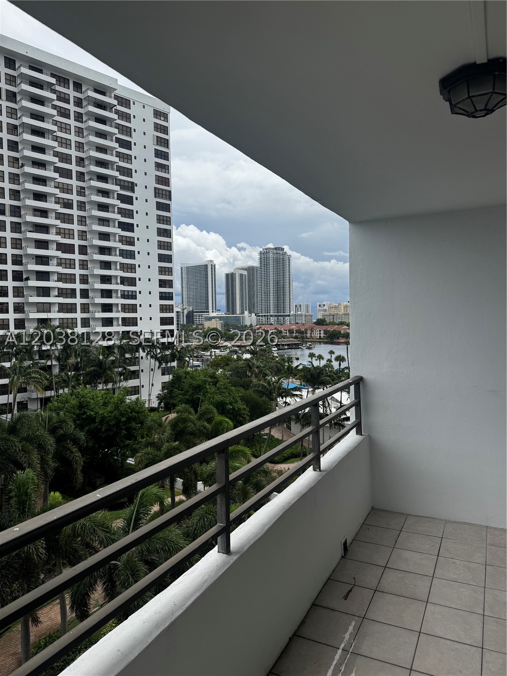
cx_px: 254
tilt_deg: -2.1
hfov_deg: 56.8
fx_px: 469
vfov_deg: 71.6
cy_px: 338
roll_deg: +1.6
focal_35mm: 24
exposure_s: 1/4310
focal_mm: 6.76
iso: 80
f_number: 1.78
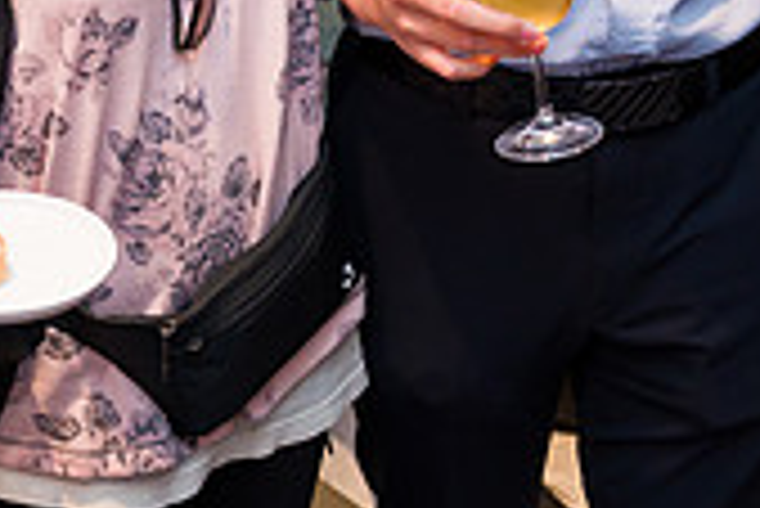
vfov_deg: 13.2
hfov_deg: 20.8
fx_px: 2071
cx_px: 387
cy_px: -265
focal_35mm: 98
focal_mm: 27.5
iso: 800
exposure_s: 1/160
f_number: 3.2
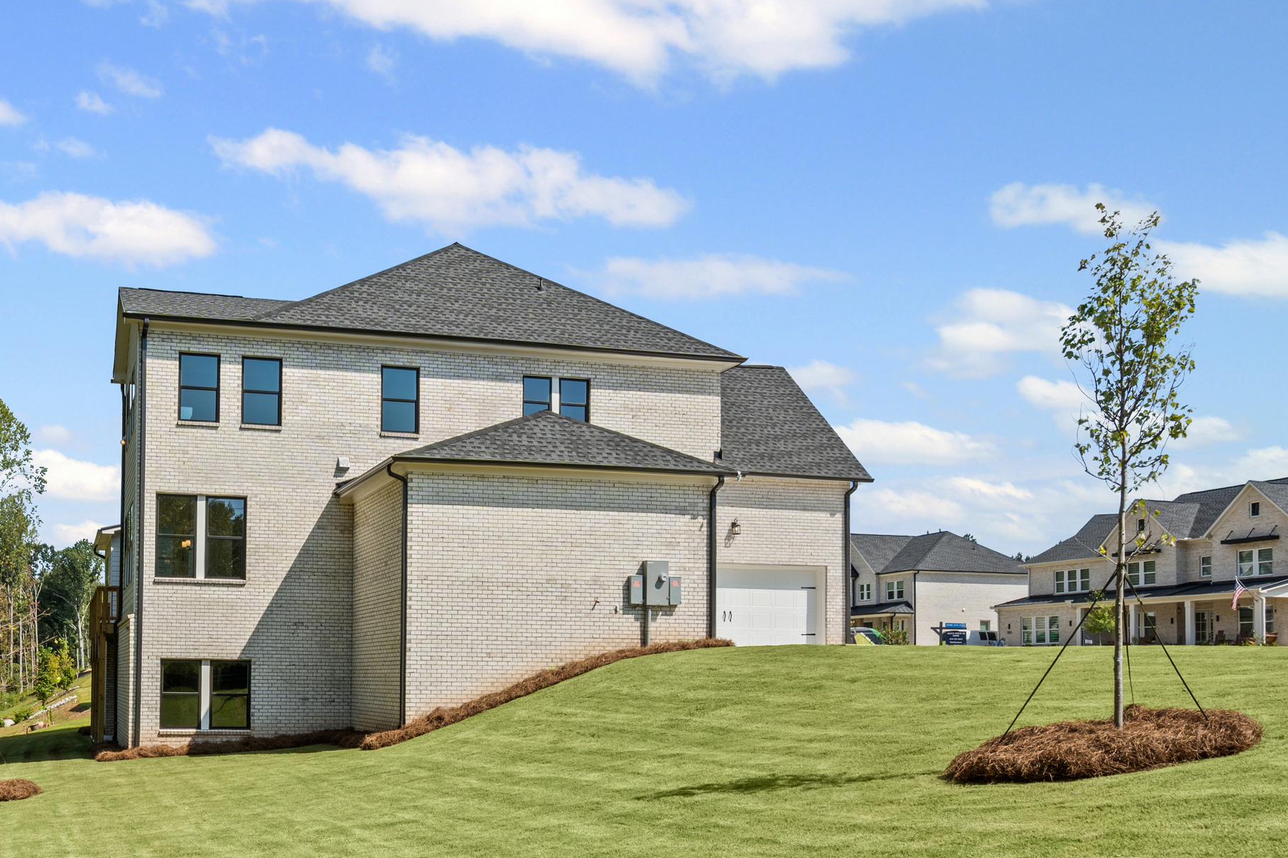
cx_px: 311
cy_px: 619
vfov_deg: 40.2
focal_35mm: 32
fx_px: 1145
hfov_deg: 55.7
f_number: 16
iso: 100
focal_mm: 19
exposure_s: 1/40
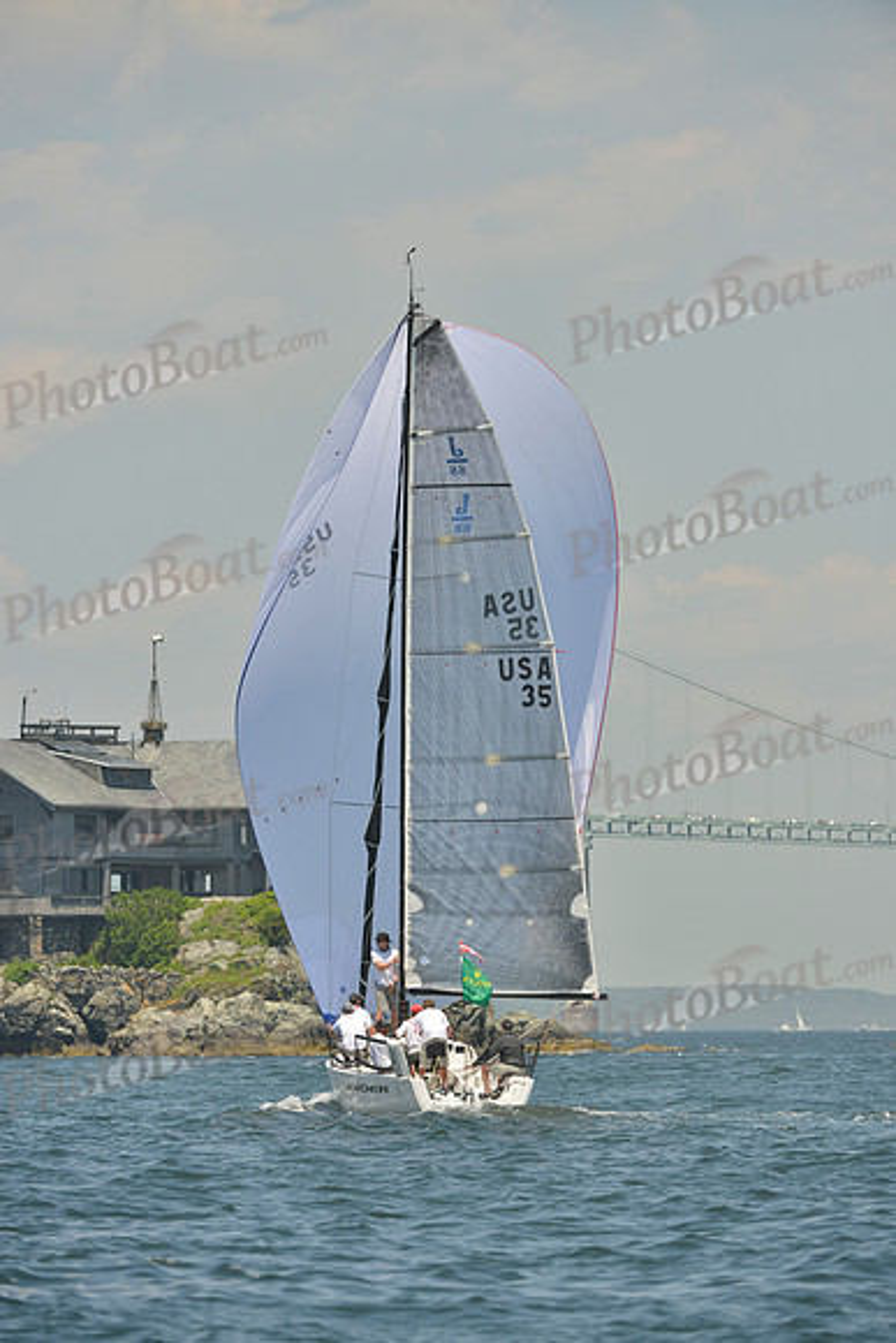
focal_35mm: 280
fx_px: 10446
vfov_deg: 7.4
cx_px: 448
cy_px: 672
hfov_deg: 4.9
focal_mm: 280
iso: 280
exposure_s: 1/1250
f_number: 7.1
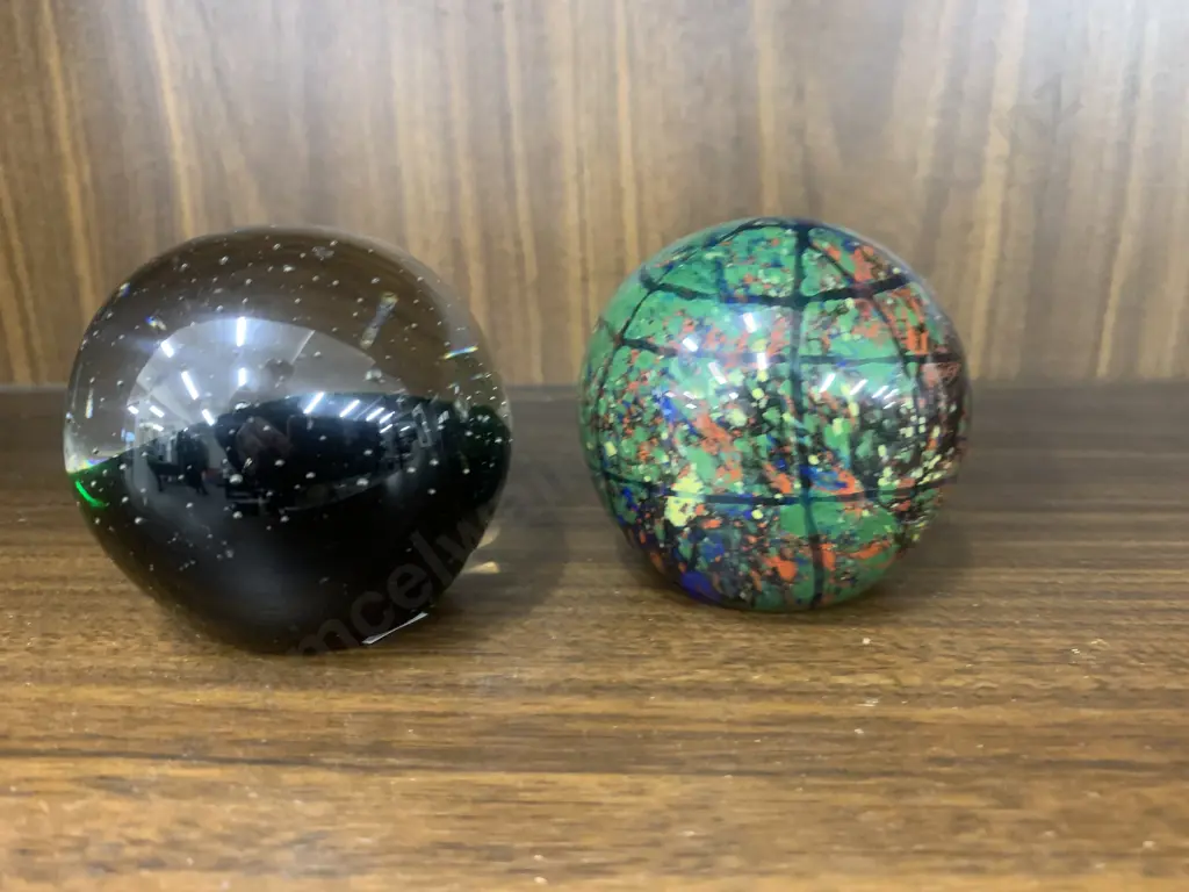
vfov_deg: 53.1
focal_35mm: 26
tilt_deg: -17.0
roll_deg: +0.7
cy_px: 446
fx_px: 893
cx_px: 594
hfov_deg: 67.3
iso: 500
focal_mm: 4.25
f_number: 1.8
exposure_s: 1/25
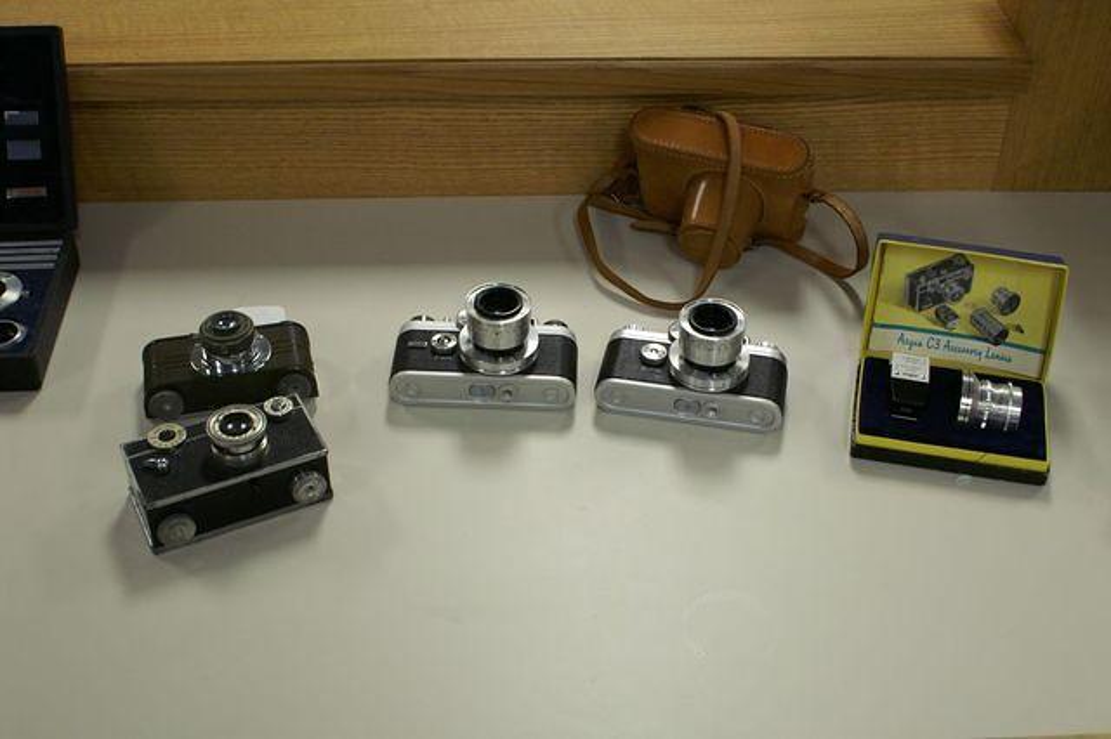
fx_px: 1388
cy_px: 370
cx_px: 556
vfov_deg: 29.8
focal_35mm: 45
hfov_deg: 43.6
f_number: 5
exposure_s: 1/50
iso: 800
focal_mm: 30
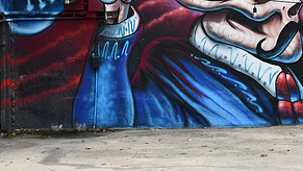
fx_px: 772
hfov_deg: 22.0
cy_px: -10
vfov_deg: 12.4
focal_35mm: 96
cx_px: 238
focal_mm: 31
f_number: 8
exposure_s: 1/250
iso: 200
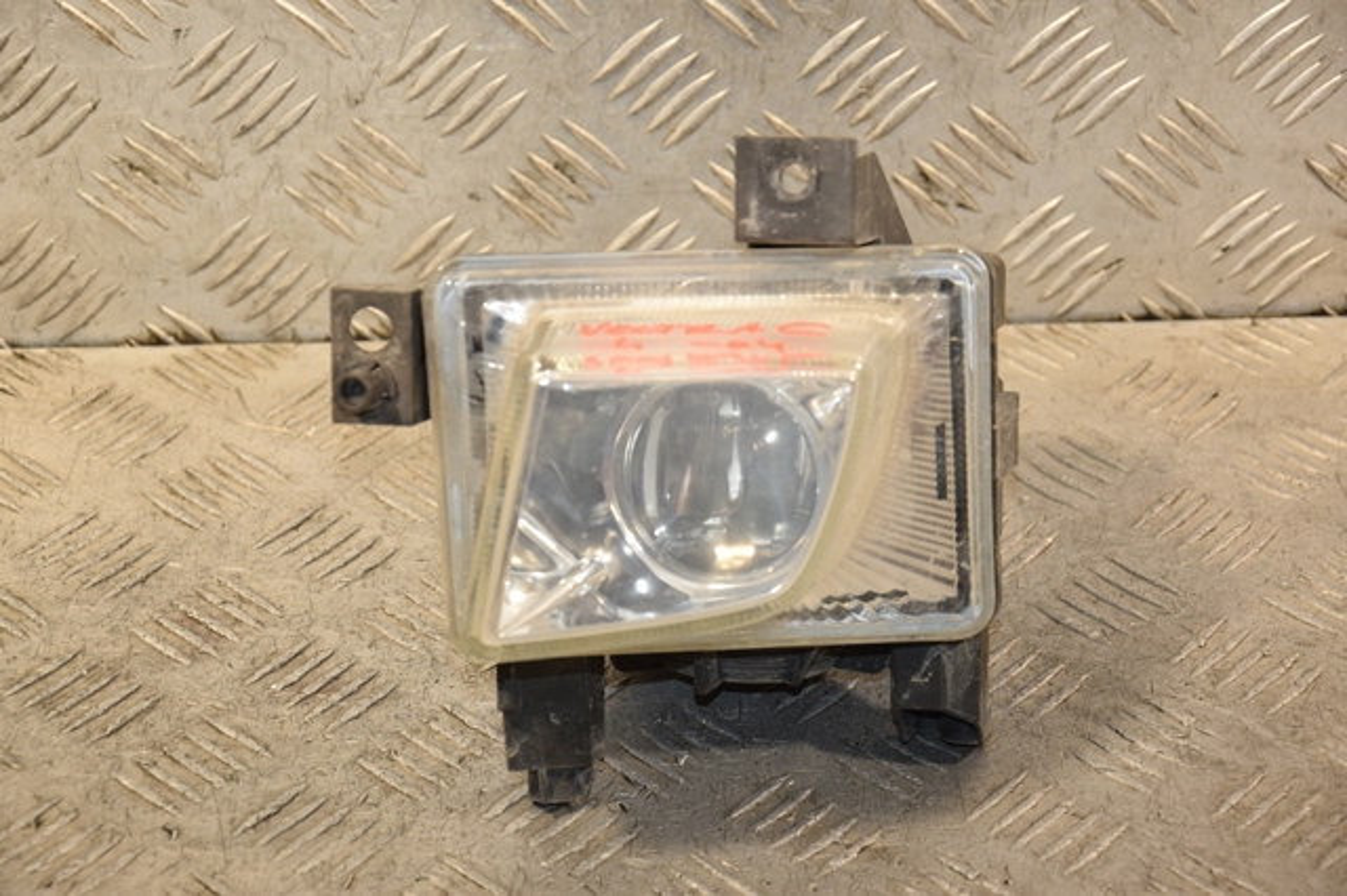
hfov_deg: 20.6
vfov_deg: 13.8
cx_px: 674
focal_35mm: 99
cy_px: 448
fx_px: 3702
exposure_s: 1/160
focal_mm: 66
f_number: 5.3
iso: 800
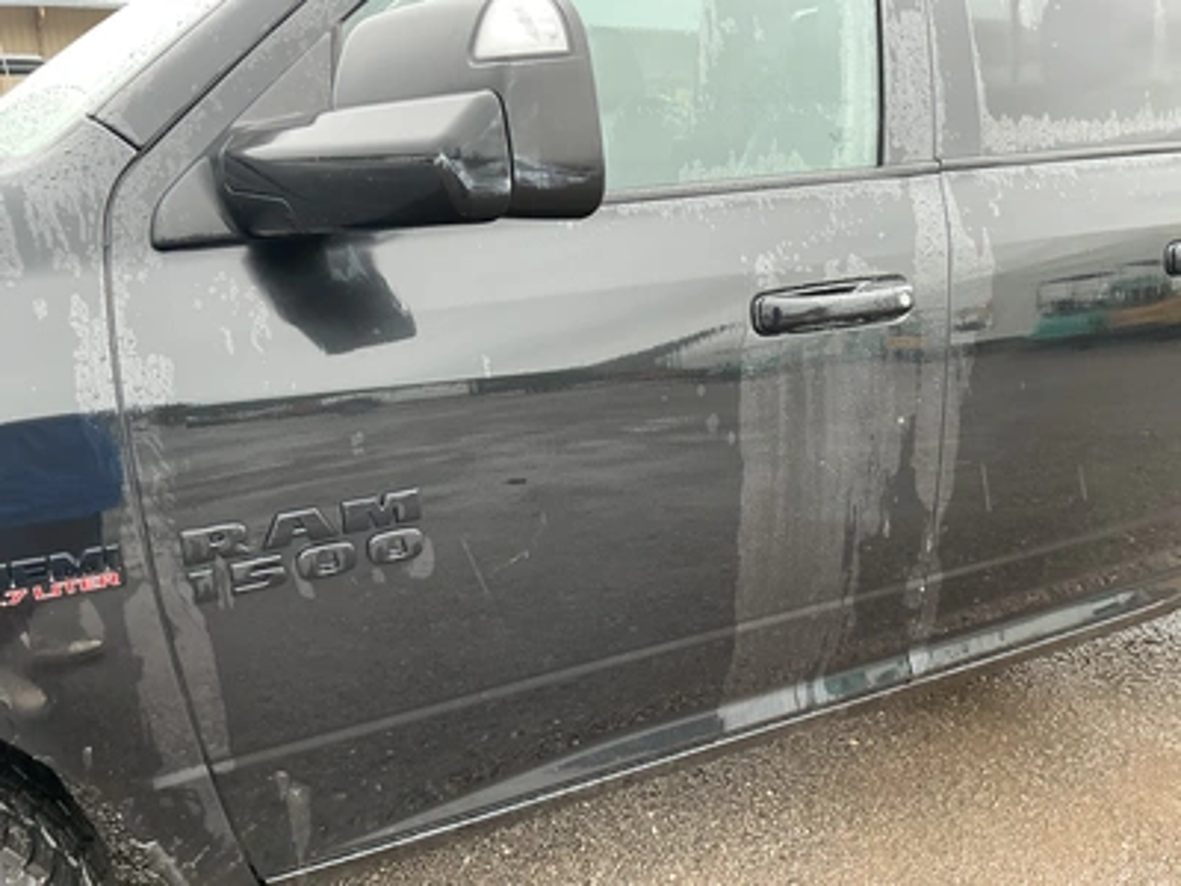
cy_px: 443
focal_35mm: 28
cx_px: 590
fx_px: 955
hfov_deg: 63.4
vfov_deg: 49.7
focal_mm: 3
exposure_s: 1/64
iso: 64
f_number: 1.8
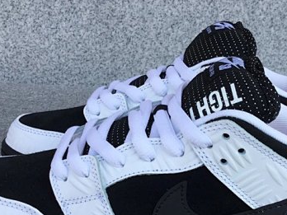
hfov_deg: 33.5
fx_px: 473
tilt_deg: -25.7
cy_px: 169
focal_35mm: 57
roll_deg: -3.5
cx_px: 193
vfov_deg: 25.3
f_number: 2.4
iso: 25
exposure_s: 1/367
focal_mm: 3.3
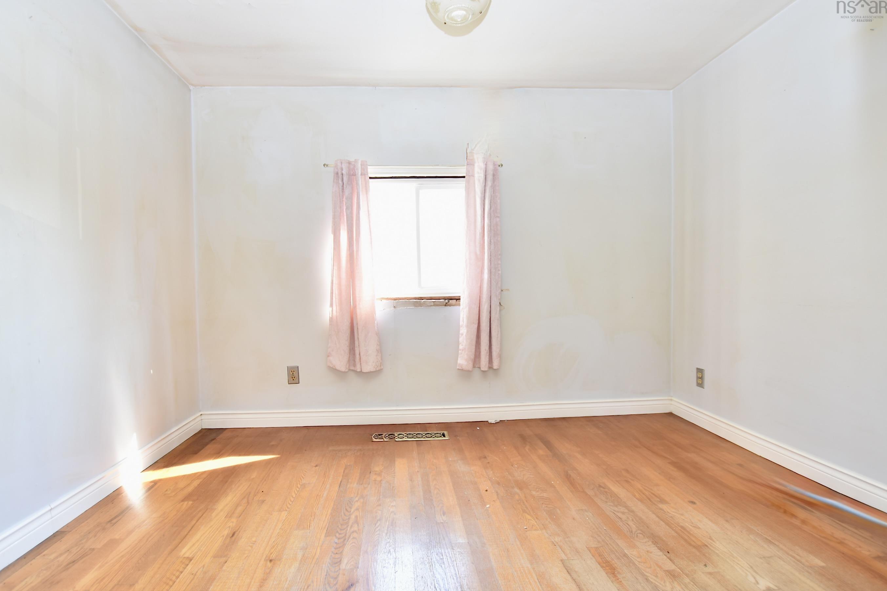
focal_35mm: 16
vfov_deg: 73.7
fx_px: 394
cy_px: 305
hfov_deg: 96.6
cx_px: 420
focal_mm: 10
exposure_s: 1/30
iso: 200
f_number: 3.5
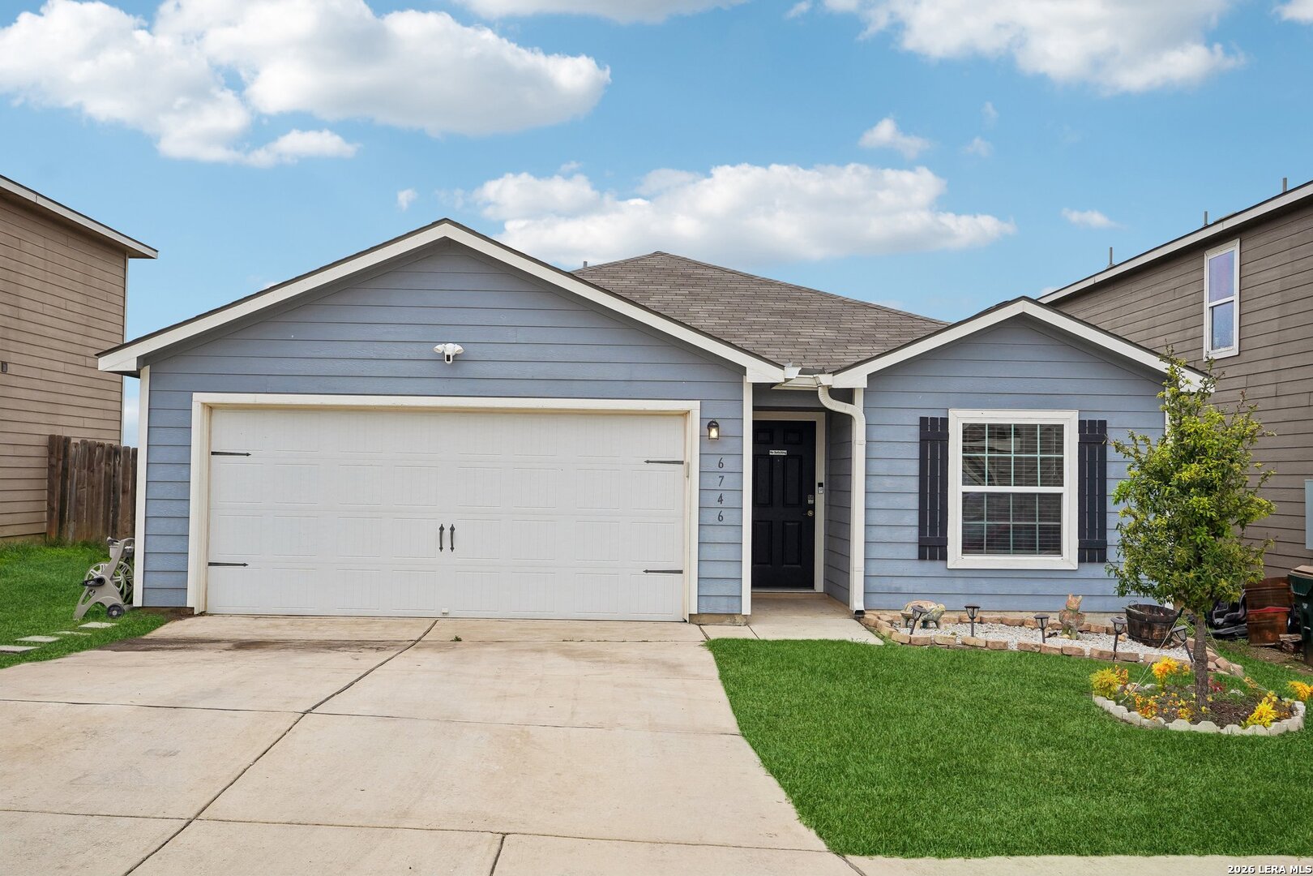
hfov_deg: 57.2
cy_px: 438
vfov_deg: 40.0
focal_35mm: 33
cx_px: 656
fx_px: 1203
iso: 100
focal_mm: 33
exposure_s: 1/200
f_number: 8
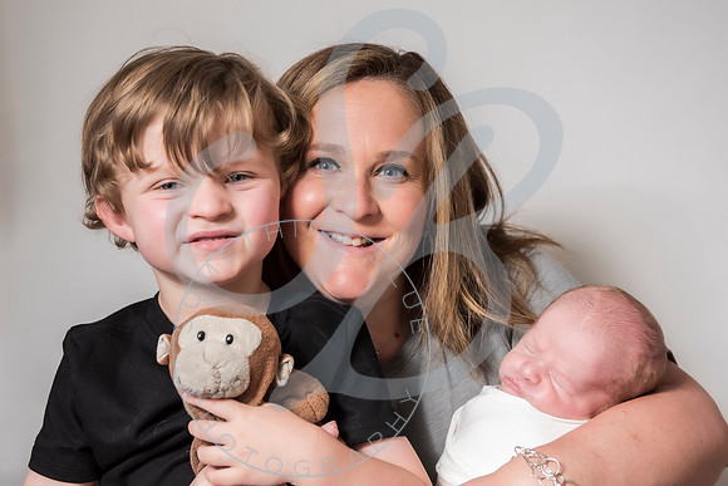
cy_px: 247
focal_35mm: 71
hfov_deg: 28.3
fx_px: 1441
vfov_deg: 19.1
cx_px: 333
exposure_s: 1/125
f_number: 4.5
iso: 100
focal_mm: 58
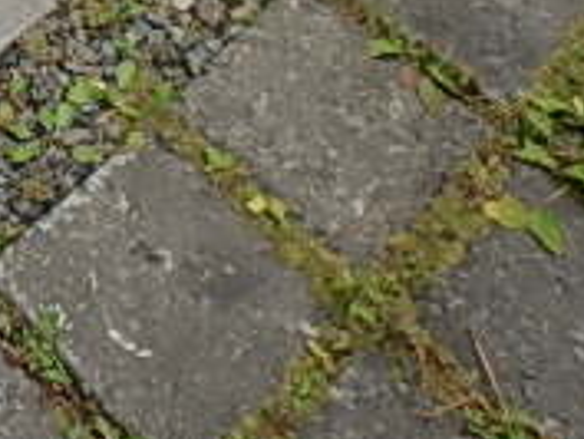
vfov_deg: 17.2
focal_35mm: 76
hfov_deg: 22.4
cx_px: -218
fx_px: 1283
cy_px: -251
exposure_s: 1/250
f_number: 3.5
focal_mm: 3.7
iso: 125
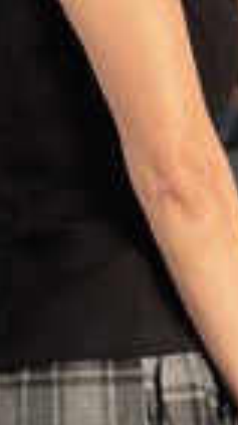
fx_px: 2116
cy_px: 109
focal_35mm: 188
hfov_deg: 6.4
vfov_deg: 11.4
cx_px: 151
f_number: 1.78
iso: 125
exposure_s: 1/121
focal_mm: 6.86
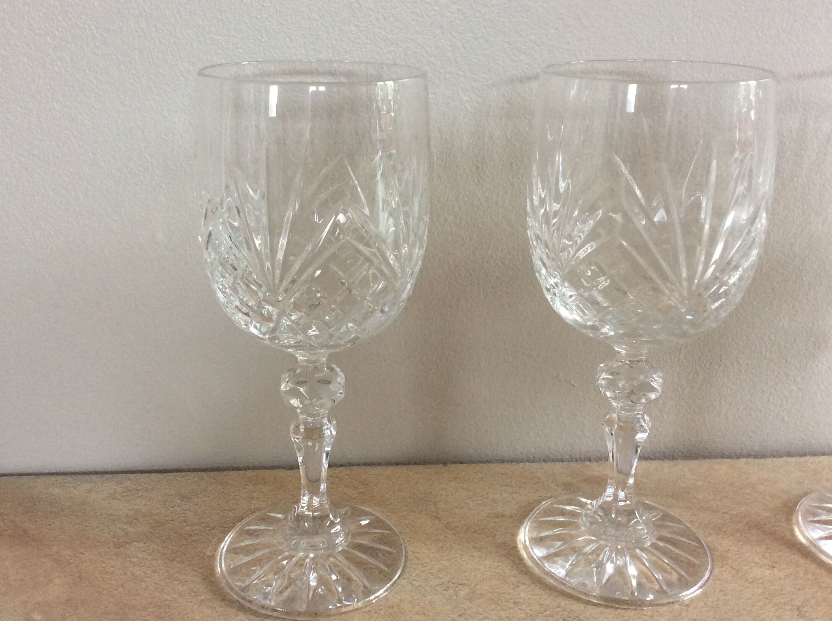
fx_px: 912
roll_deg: +1.2
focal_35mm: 38
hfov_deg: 49.0
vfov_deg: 37.5
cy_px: 261
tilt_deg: -18.4
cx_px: 373
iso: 100
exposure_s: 1/25
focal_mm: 3.3
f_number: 2.4
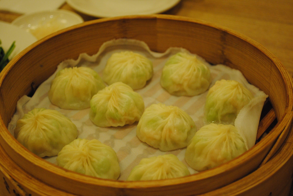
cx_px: 146
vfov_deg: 20.7
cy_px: 98
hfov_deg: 30.5
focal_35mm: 66
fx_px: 538
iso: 800
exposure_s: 1/100
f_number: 5.3
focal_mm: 44
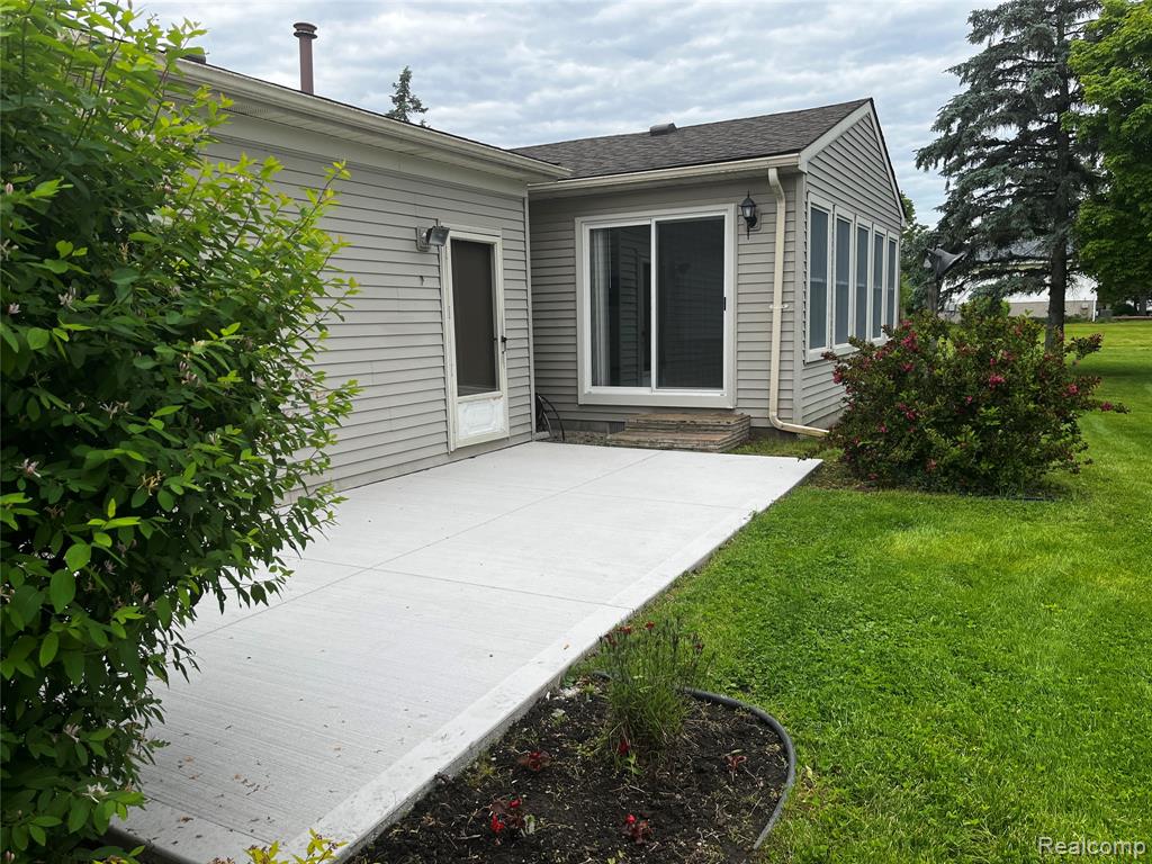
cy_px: 432
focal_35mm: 26
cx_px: 576
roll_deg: +1.4
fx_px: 865
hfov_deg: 67.3
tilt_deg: -8.3
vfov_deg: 53.1
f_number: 1.6
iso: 50
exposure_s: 1/1175
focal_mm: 5.1
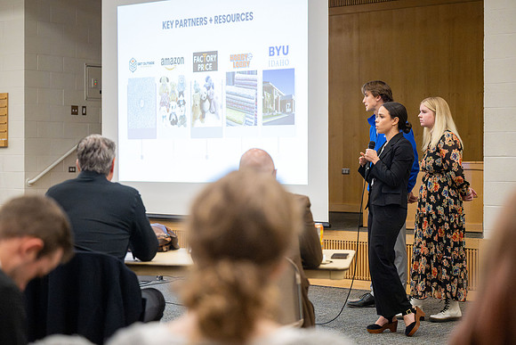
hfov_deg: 27.2
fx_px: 1066
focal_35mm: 74
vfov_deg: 18.4
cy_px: 171
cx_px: 259
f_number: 2.8
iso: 8000
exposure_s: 1/500
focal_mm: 70
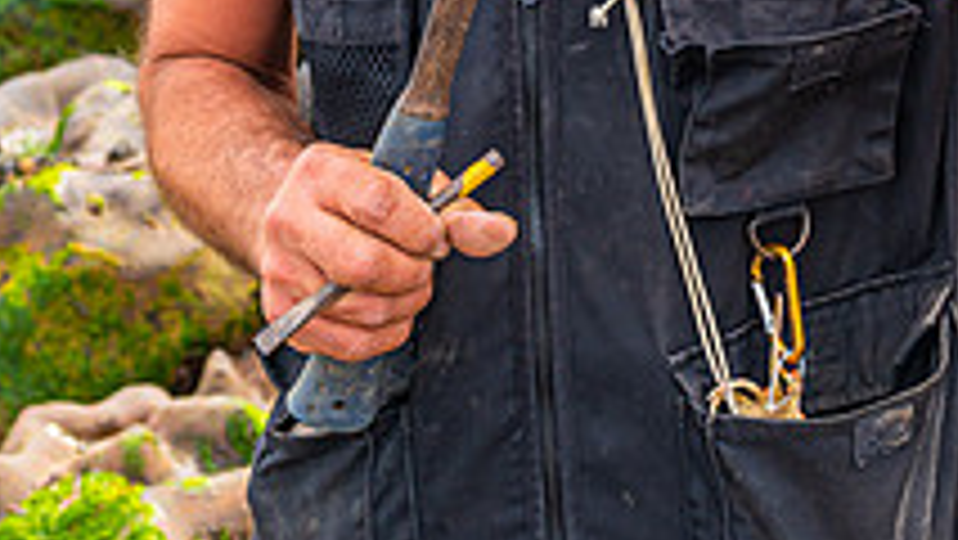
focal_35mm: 115
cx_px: 670
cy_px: -306
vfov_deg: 10.2
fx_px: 2922
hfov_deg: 18.5
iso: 200
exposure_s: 1/320
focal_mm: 35
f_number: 5.6
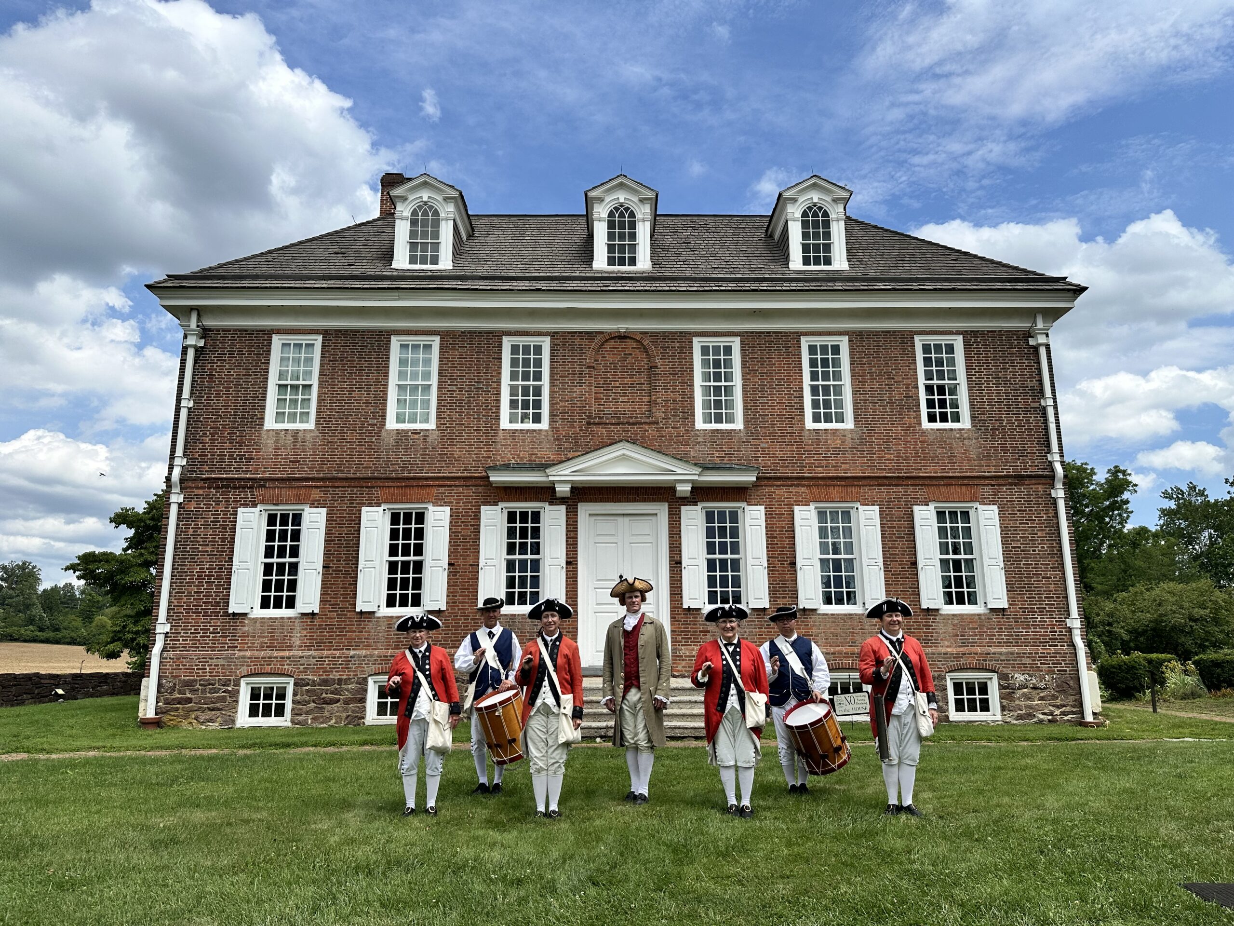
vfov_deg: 56.8
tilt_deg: +14.1
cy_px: 463
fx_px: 856
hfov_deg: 71.6
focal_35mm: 24
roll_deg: +0.6
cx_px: 617
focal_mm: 6.86
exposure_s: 1/5525
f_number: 1.78
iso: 80
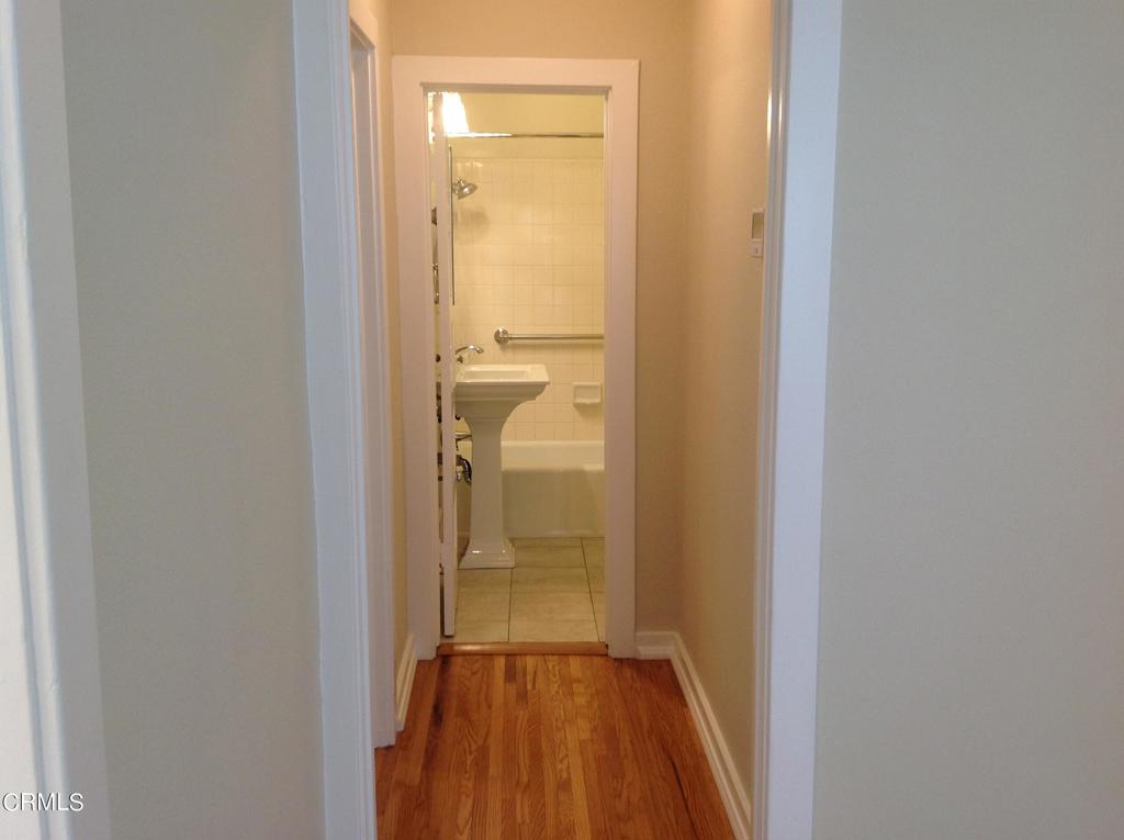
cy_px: 420
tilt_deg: -10.0
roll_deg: +0.2
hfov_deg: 52.7
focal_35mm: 35
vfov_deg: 40.6
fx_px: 1135
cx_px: 562
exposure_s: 1/30
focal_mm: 4.28
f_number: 2.4
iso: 50
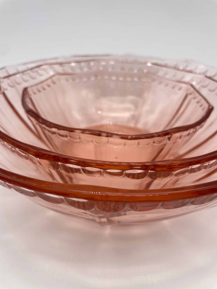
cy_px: 144
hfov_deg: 53.1
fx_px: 217
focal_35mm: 26
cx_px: 108
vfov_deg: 67.3
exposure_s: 1/629
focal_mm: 4.2
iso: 32
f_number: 1.6
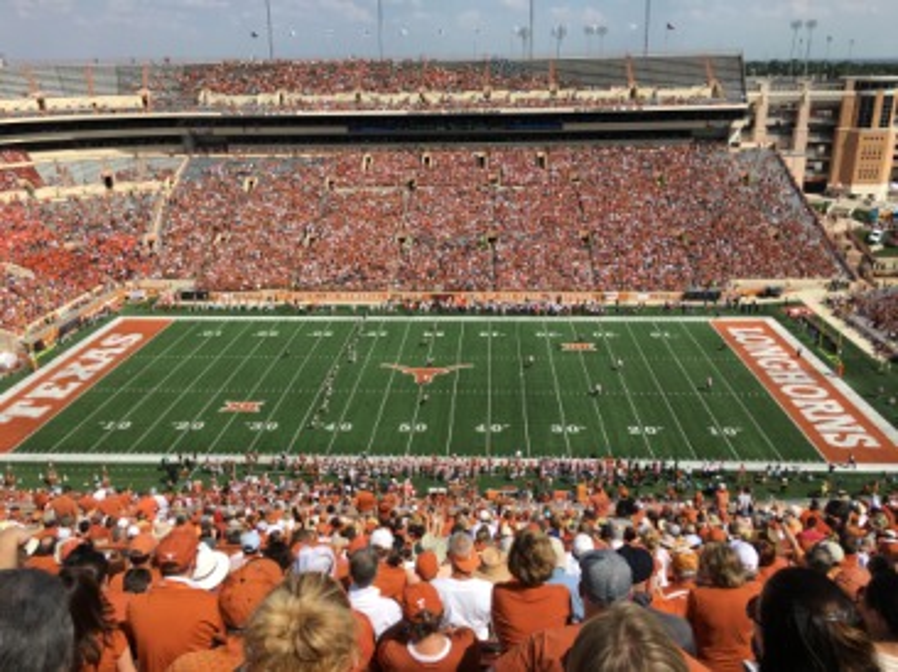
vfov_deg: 48.2
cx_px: 449
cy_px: 336
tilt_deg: -19.3
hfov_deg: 61.7
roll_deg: +1.7
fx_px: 752
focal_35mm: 29
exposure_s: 1/2262
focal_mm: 4.15
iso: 25
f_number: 2.2
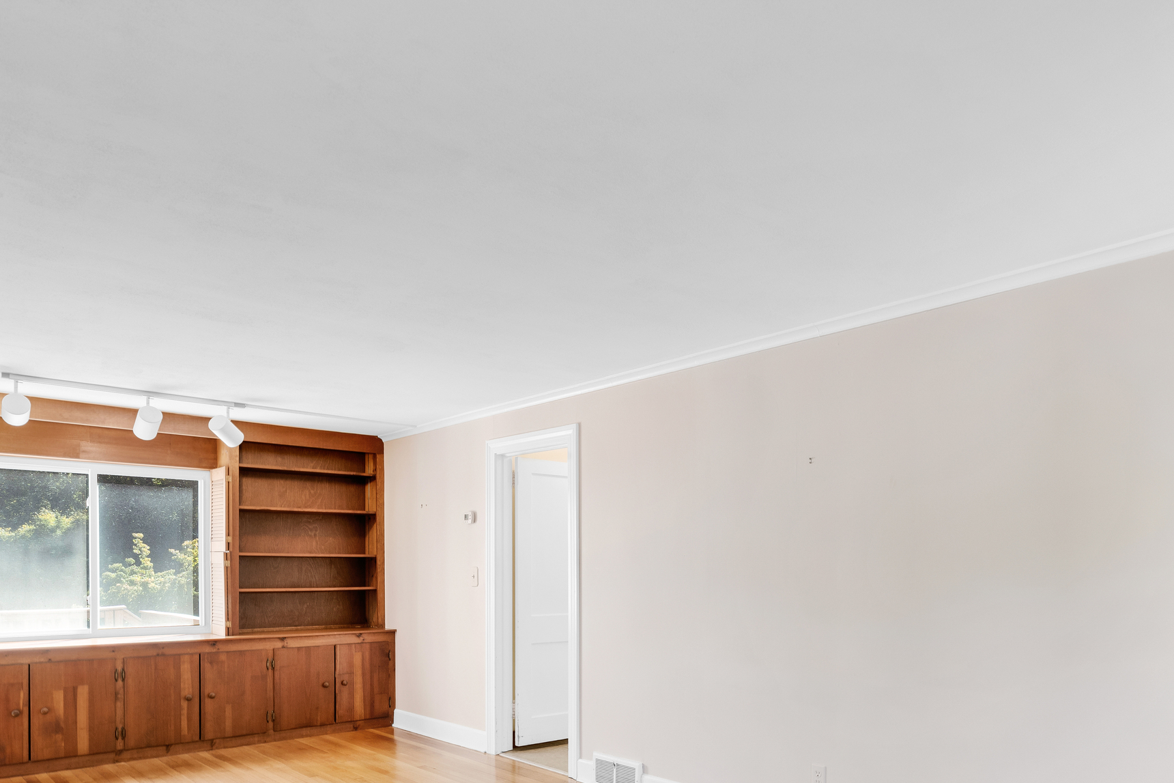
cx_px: 660
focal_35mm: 25
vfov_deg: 49.5
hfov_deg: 71.2
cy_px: 578
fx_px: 815
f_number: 8
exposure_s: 1/400
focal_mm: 14
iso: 250
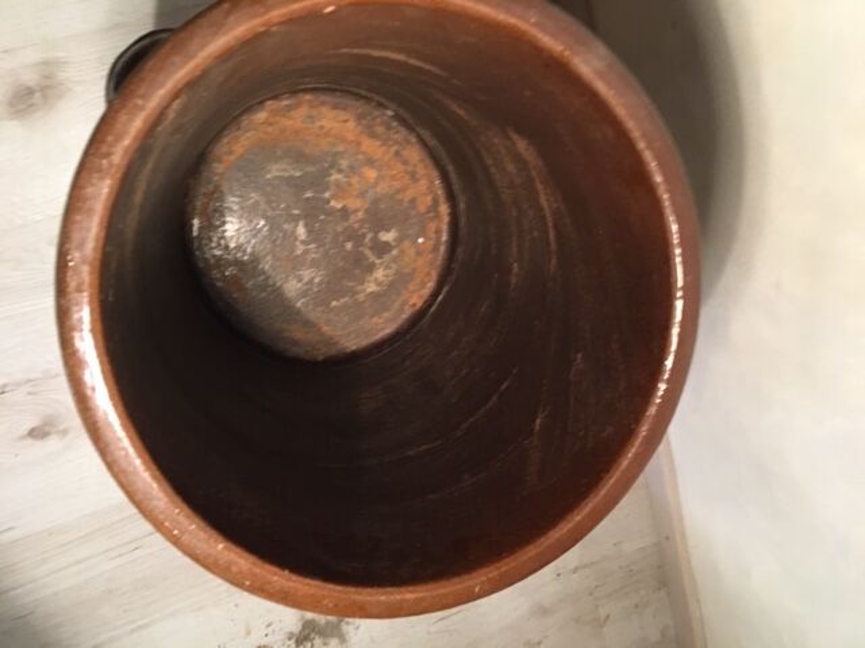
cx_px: 432
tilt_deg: -70.0
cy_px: 324
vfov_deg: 48.2
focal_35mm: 29
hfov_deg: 61.7
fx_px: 725
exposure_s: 1/20
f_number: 2.2
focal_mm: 4.15
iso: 200
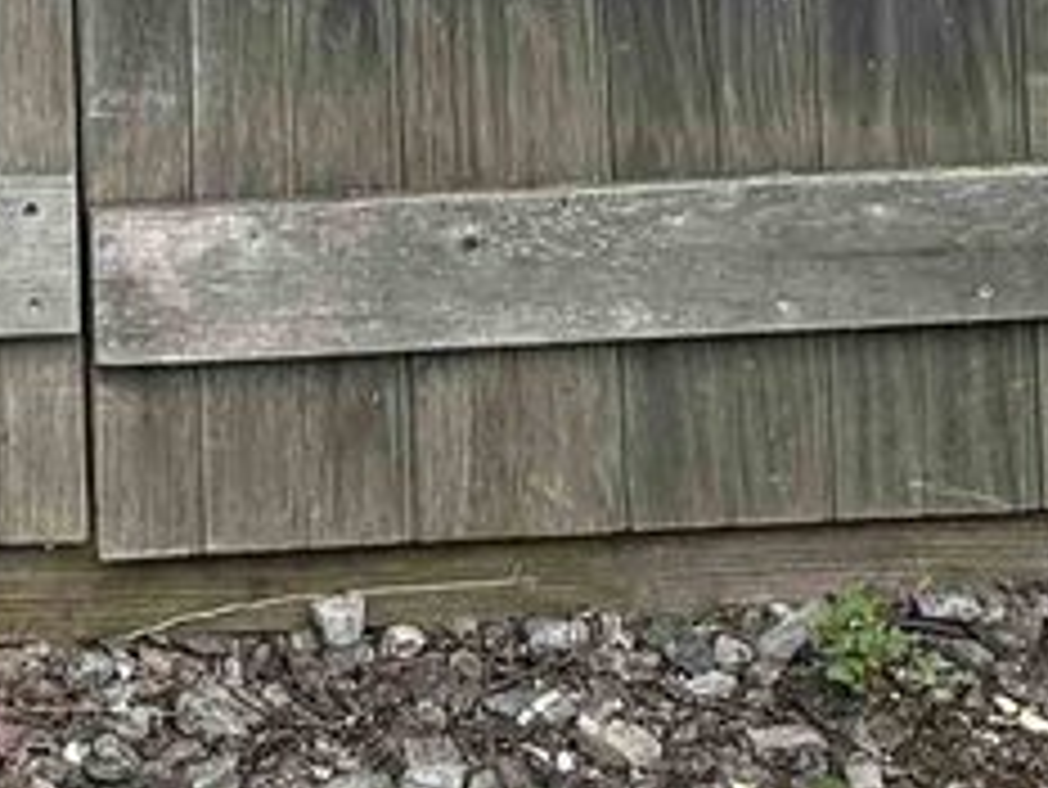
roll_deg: -1.1
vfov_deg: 7.7
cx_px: -72
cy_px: -1711
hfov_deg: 11.8
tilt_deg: +1.6
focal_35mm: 165
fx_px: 4998
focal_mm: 6.76
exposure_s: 1/979
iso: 100
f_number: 1.78
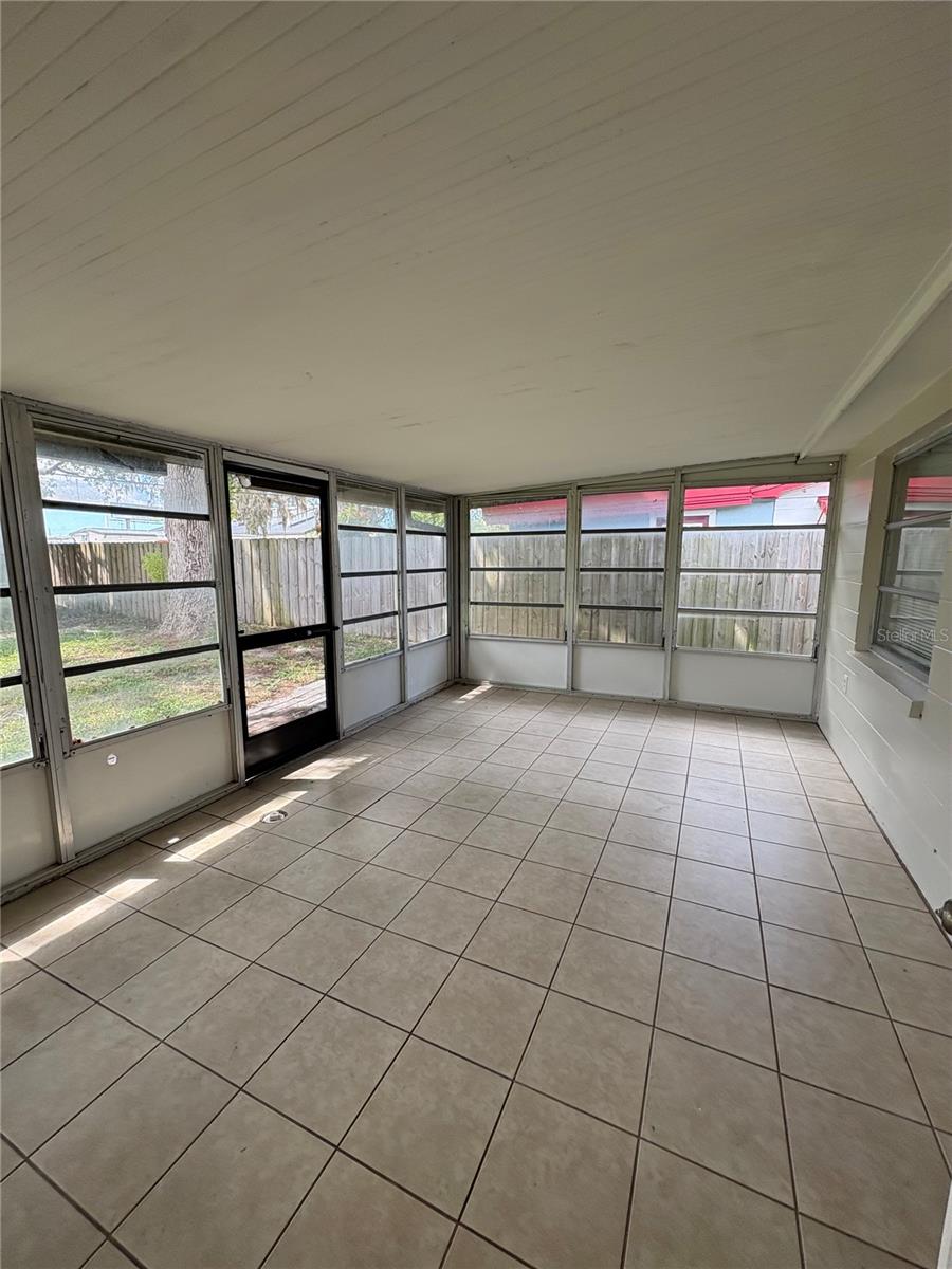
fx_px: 513
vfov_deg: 102.1
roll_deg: -0.6
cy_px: 634
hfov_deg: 85.7
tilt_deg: -10.7
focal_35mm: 14
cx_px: 476
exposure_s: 1/99
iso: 40
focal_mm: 2.22
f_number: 2.2
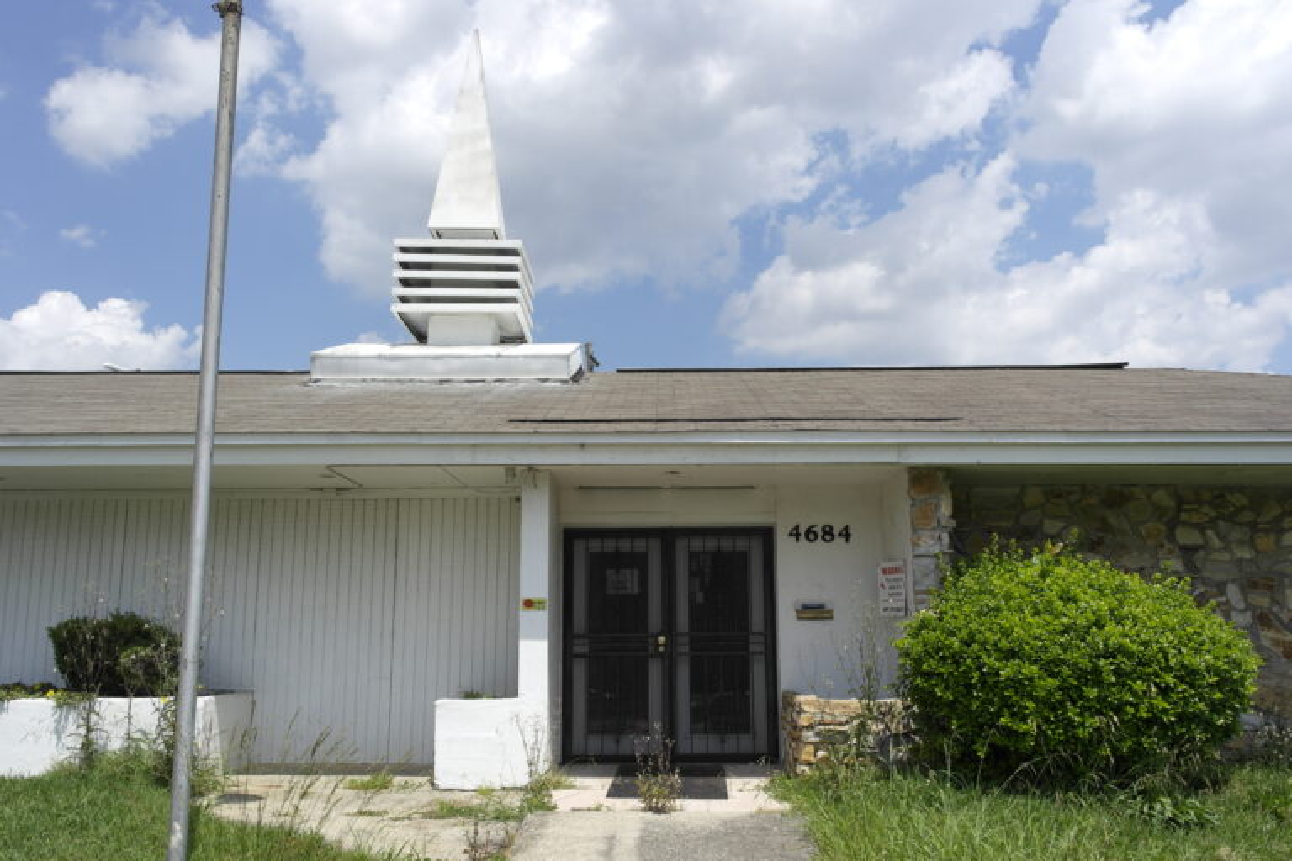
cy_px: 430
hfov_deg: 61.9
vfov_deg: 43.6
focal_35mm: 30
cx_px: 646
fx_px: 1077
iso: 100
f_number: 7.1
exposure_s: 1/320
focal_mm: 20
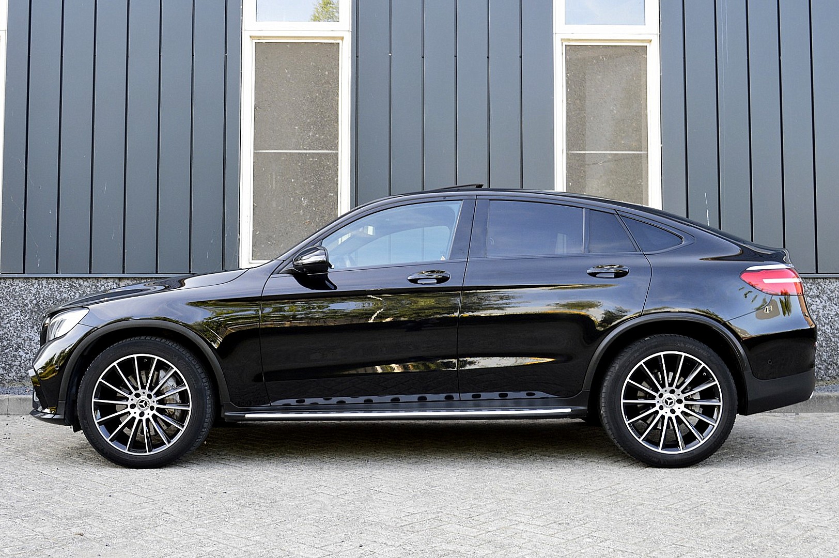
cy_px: 279
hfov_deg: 49.6
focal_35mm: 39
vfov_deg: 34.2
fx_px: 908
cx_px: 420
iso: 400
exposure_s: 1/60
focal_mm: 26
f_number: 8
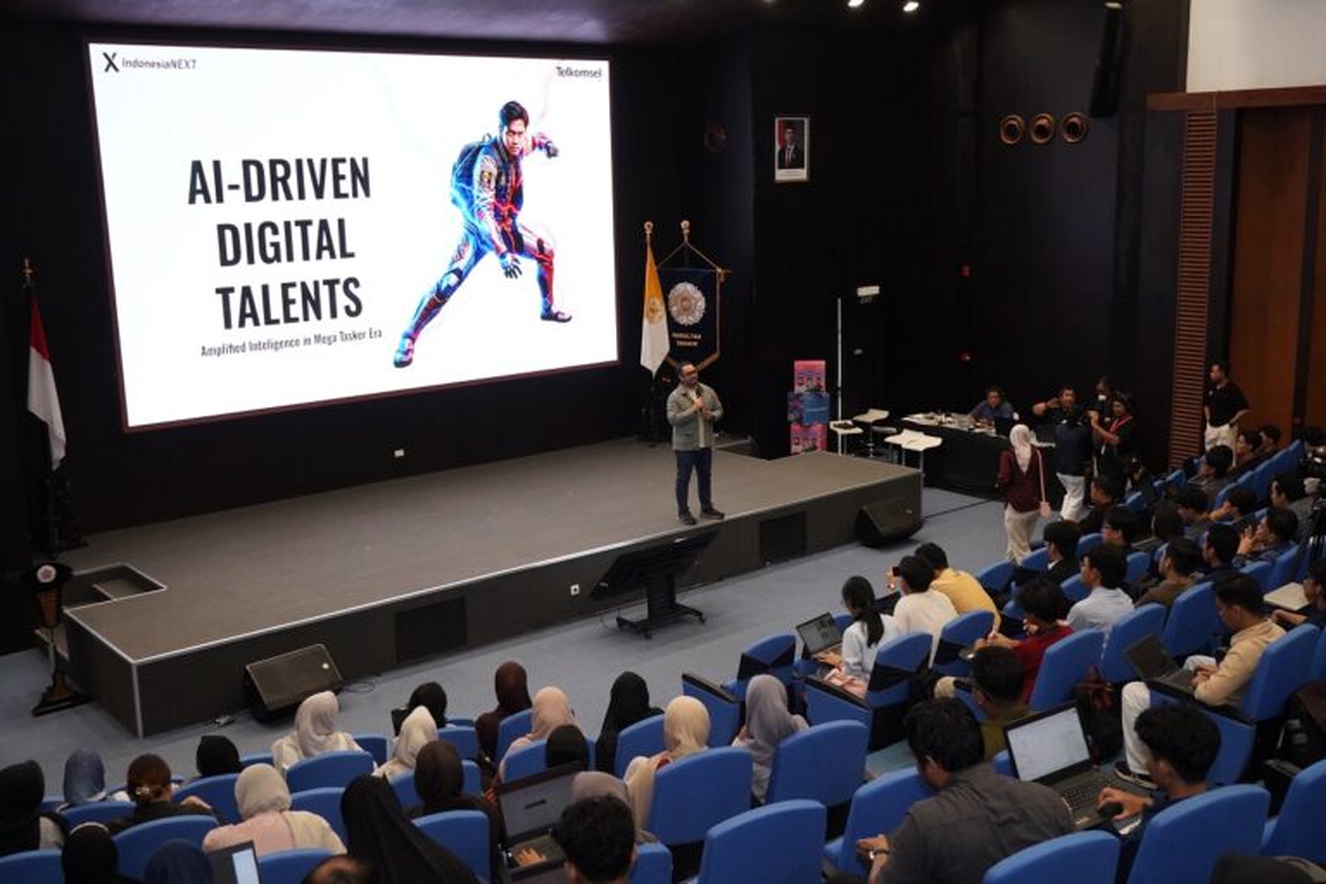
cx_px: 663
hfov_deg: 53.1
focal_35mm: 36
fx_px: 1326
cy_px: 442
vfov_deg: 36.9
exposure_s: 1/160
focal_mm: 36
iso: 6400
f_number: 9
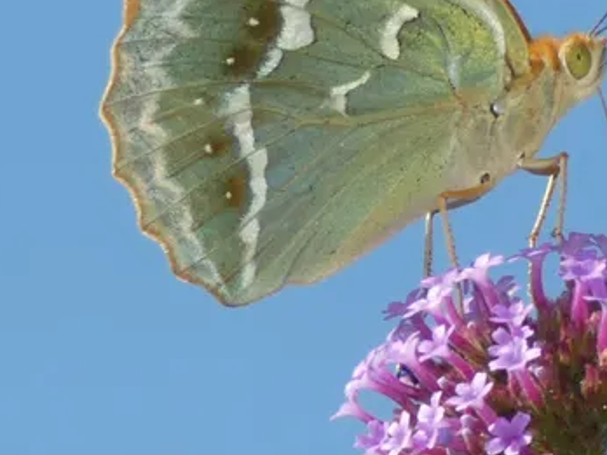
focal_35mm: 248
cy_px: 108
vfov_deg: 6.0
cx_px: 420
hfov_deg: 8.0
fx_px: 4349
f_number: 5.3
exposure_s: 1/125
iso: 80
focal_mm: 24.2
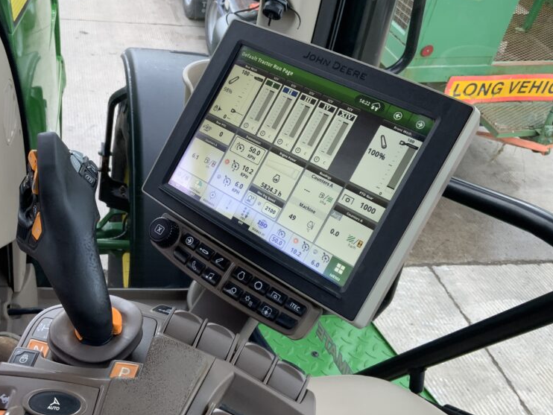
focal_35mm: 40
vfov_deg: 35.9
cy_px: 183
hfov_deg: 46.4
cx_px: 211
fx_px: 639
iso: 16
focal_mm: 3
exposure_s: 1/135
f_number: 1.8
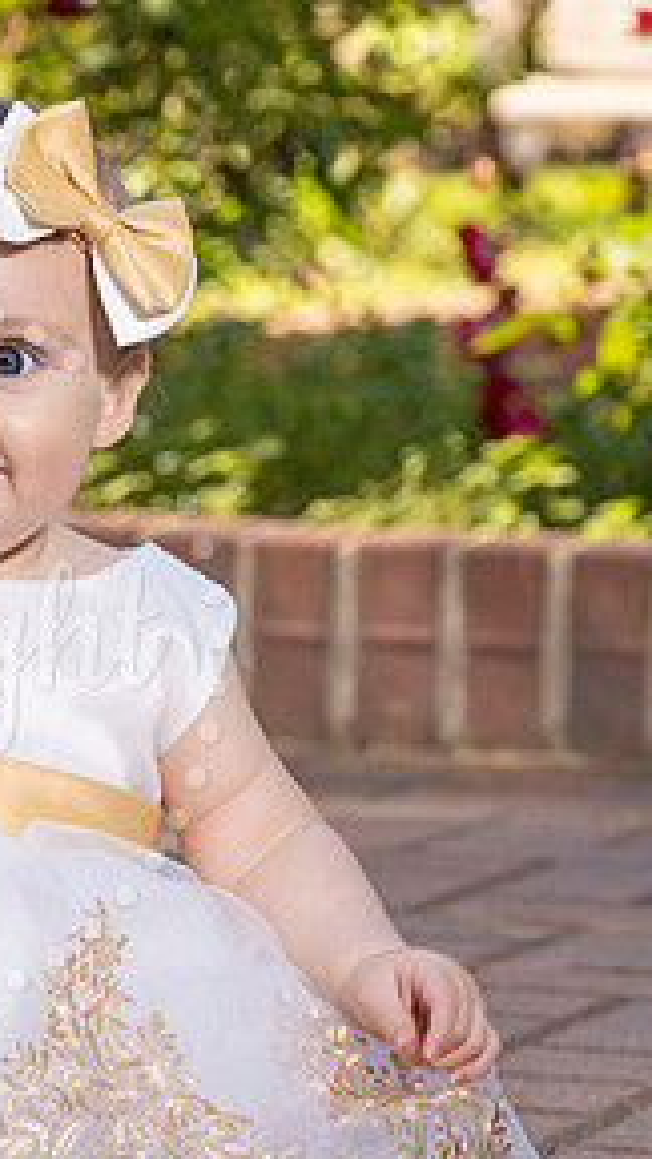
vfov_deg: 9.6
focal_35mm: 225
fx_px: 6915
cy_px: 687
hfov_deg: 5.4
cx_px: -13
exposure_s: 1/200
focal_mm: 78
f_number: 5
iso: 500
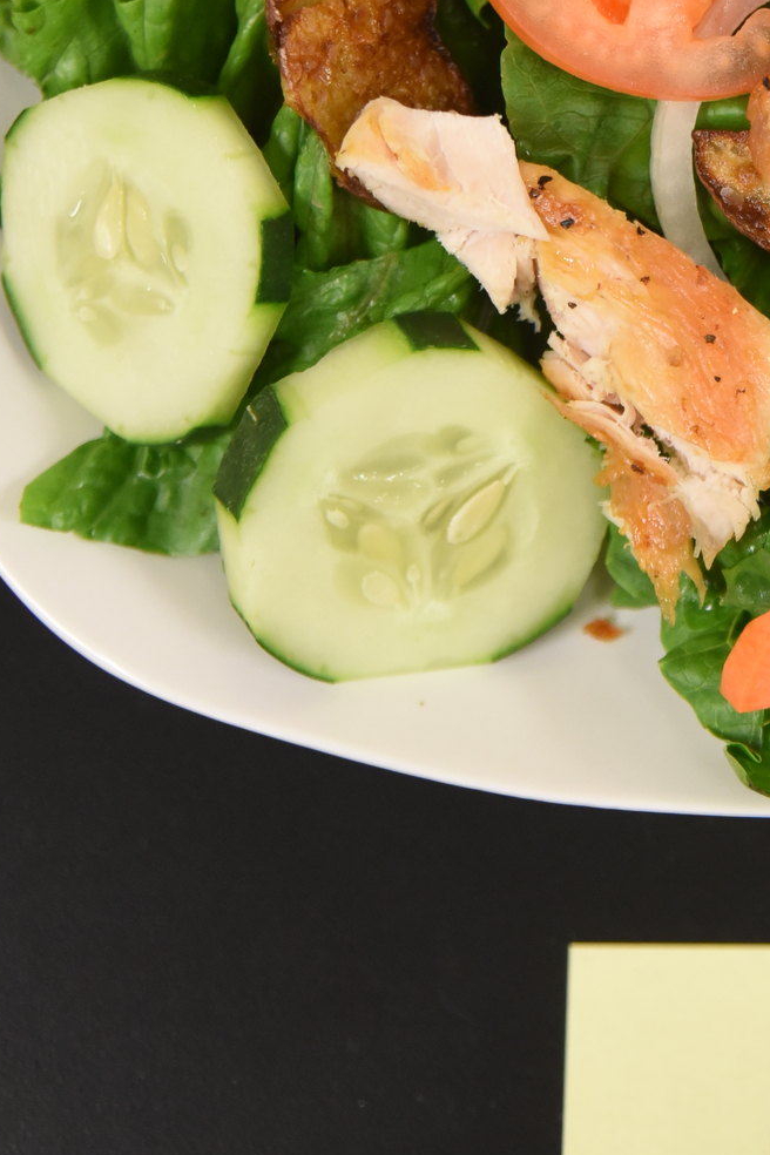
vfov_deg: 16.7
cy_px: 261
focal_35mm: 122
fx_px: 3914
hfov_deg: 11.1
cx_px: 829
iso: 2500
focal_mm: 50
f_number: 3.5
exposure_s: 1/160
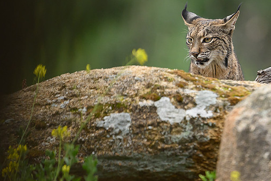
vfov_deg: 1.3
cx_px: 238
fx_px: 7906
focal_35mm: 1050
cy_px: 18
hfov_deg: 2.0
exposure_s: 1/1000
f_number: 4
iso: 1800
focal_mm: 560
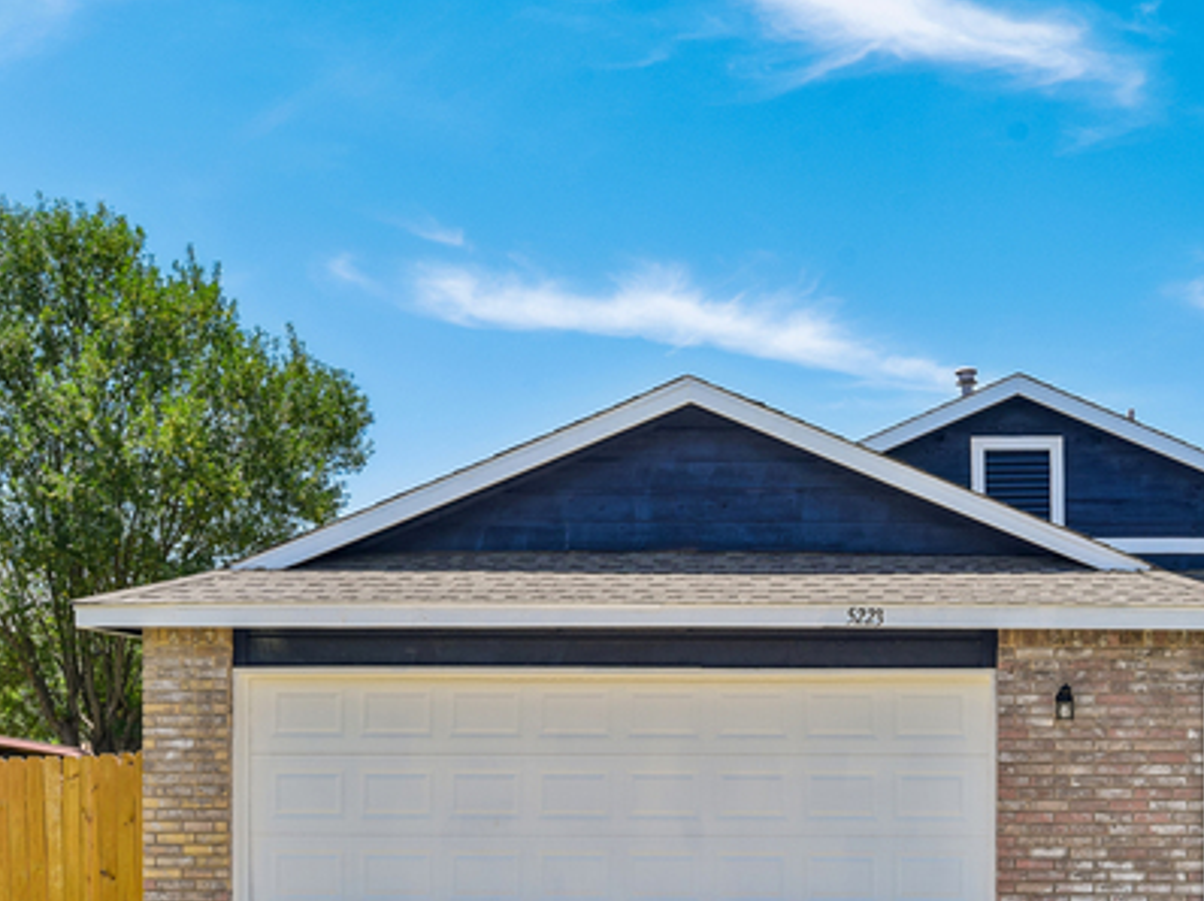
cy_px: 567
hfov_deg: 38.2
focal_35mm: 48
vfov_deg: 30.1
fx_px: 1669
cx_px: 959
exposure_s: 1/400
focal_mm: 31
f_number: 8
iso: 400
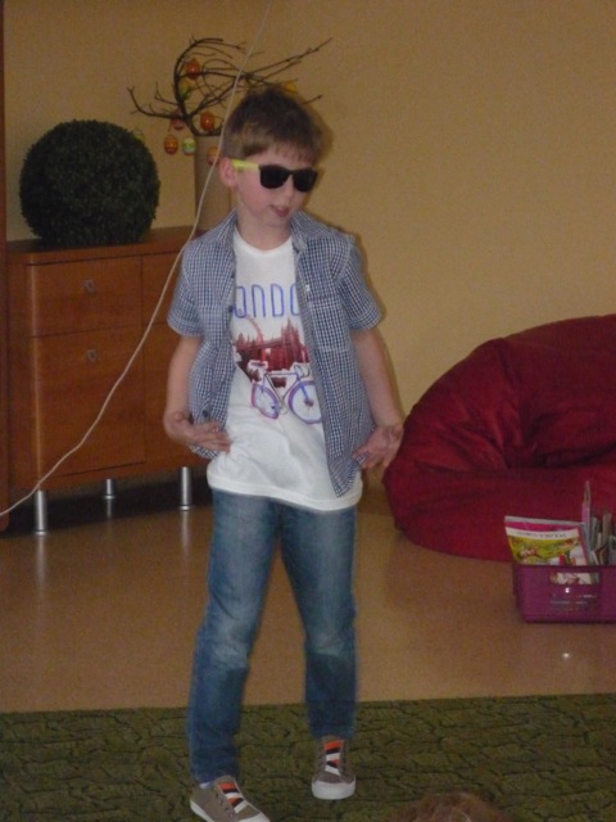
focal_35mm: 131
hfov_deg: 11.3
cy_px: 411
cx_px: 308
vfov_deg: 15.1
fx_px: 3108
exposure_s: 1/60
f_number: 5.8
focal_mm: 22.8
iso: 1000
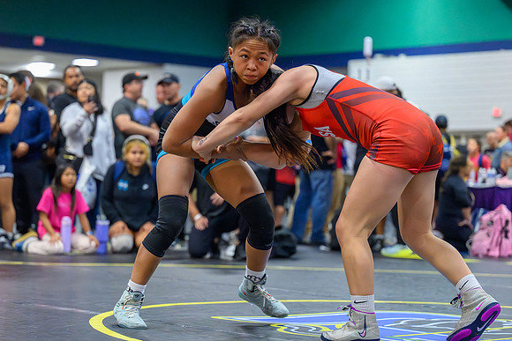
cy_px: 191
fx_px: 1348
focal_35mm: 95
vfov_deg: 14.4
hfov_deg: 21.5
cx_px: 210
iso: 20000
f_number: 2.8
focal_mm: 80
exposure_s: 1/800
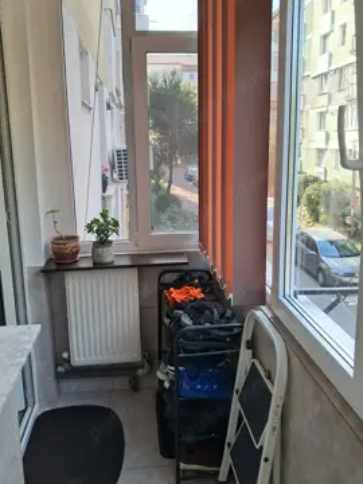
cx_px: 179
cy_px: 223
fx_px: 419
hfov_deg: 46.8
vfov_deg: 59.9
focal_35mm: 30
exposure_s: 1/50
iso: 50
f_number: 1.8
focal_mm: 4
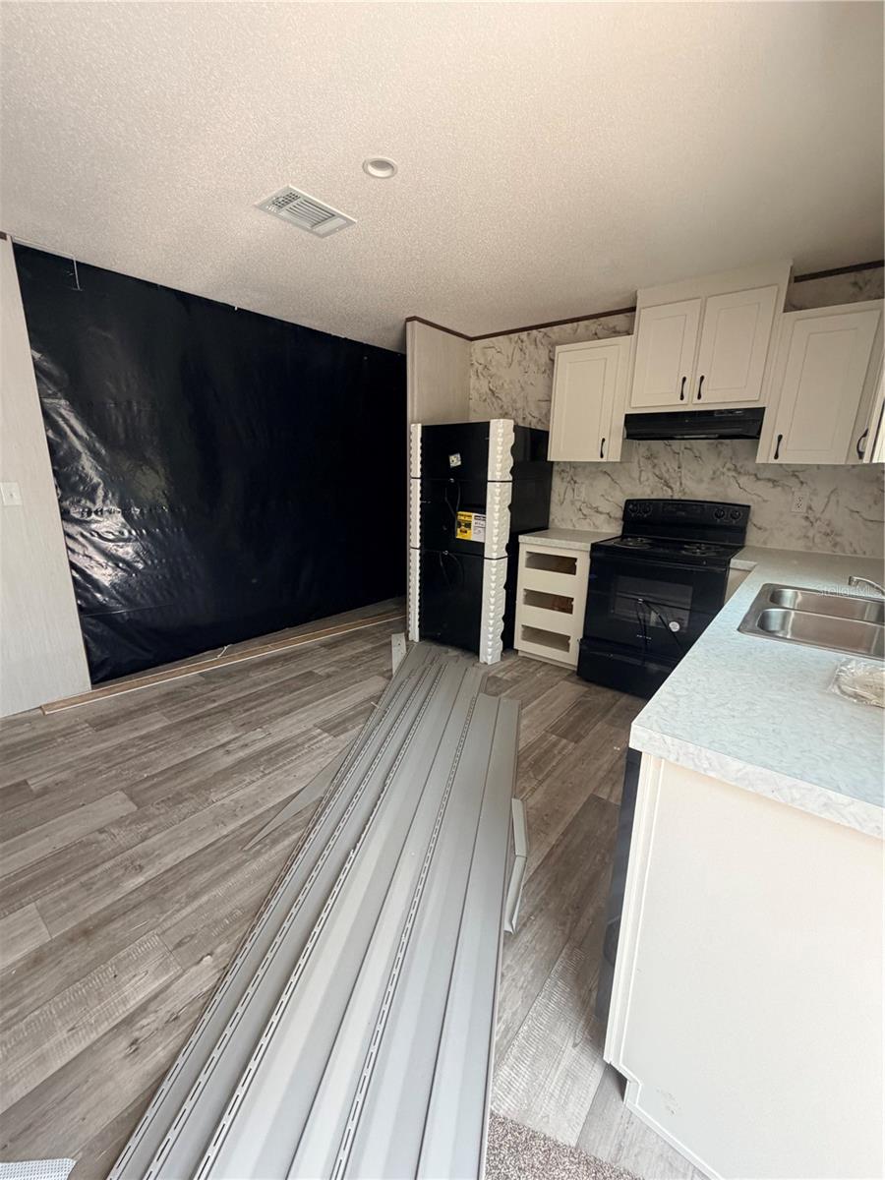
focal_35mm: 14
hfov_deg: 85.7
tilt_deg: -12.6
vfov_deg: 102.1
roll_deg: -0.9
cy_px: 590
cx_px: 442
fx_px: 477
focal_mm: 2.22
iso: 250
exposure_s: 1/121
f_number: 2.2
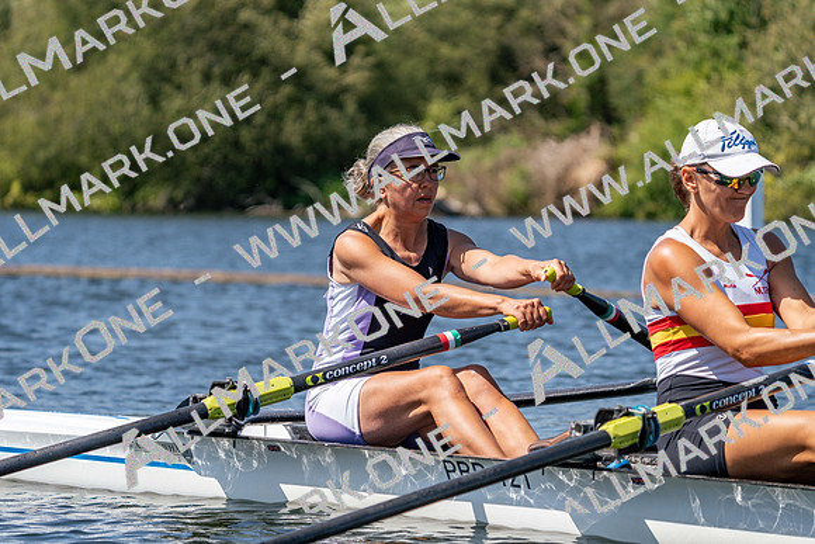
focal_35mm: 200
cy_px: 272
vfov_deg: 6.9
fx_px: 4529
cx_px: 408
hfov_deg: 10.3
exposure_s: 1/2000
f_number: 5.6
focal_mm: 200
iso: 250
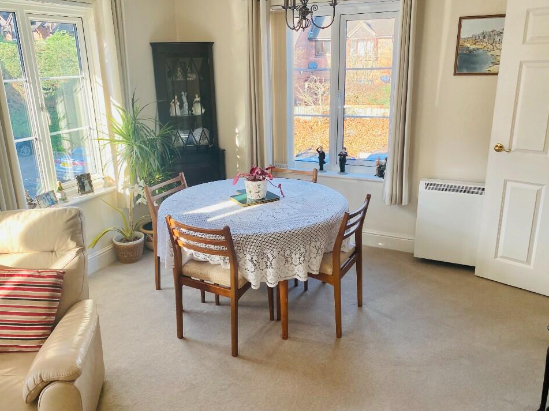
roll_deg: +1.2
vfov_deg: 49.7
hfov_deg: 63.4
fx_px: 444
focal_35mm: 28
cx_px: 270
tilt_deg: -17.6
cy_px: 190
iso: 64
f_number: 1.8
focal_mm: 4.25
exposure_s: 1/121
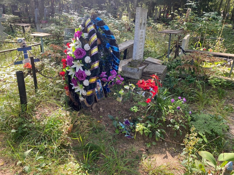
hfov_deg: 67.3
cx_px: 117
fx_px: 176
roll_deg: -3.3
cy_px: 88
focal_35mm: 26
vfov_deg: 53.1
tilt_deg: -23.2
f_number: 1.8
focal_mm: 4.25
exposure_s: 1/121
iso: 50
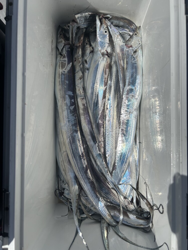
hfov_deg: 53.1
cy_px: 125
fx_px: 188
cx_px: 94
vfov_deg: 67.3
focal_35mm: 26
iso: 50
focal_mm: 5.7
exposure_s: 1/16393
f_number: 1.5
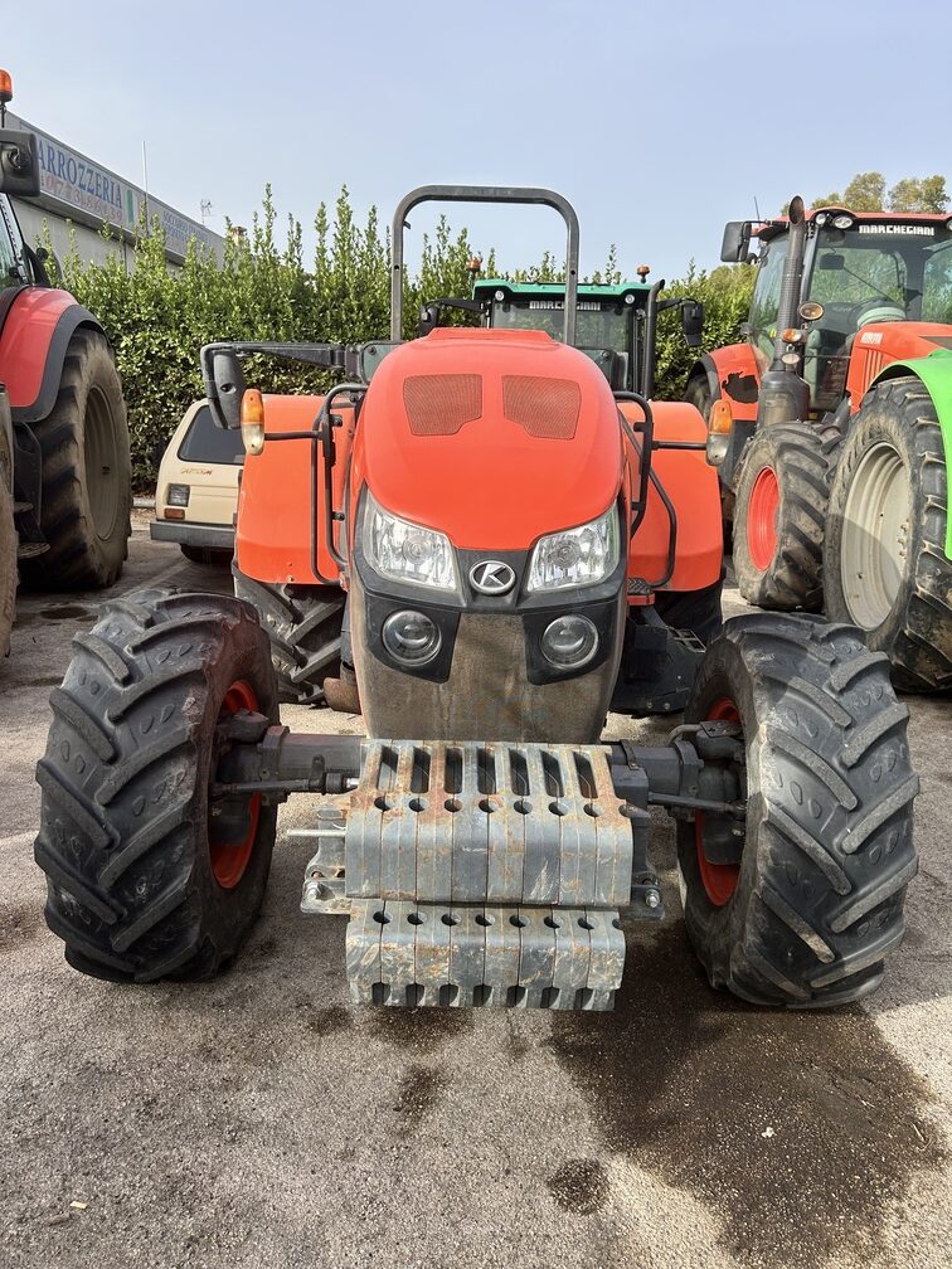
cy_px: 634
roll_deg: -2.1
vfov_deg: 67.3
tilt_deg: -13.5
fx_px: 953
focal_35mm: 26
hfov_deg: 53.1
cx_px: 476
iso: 50
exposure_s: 1/1553
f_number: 1.5
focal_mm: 5.7
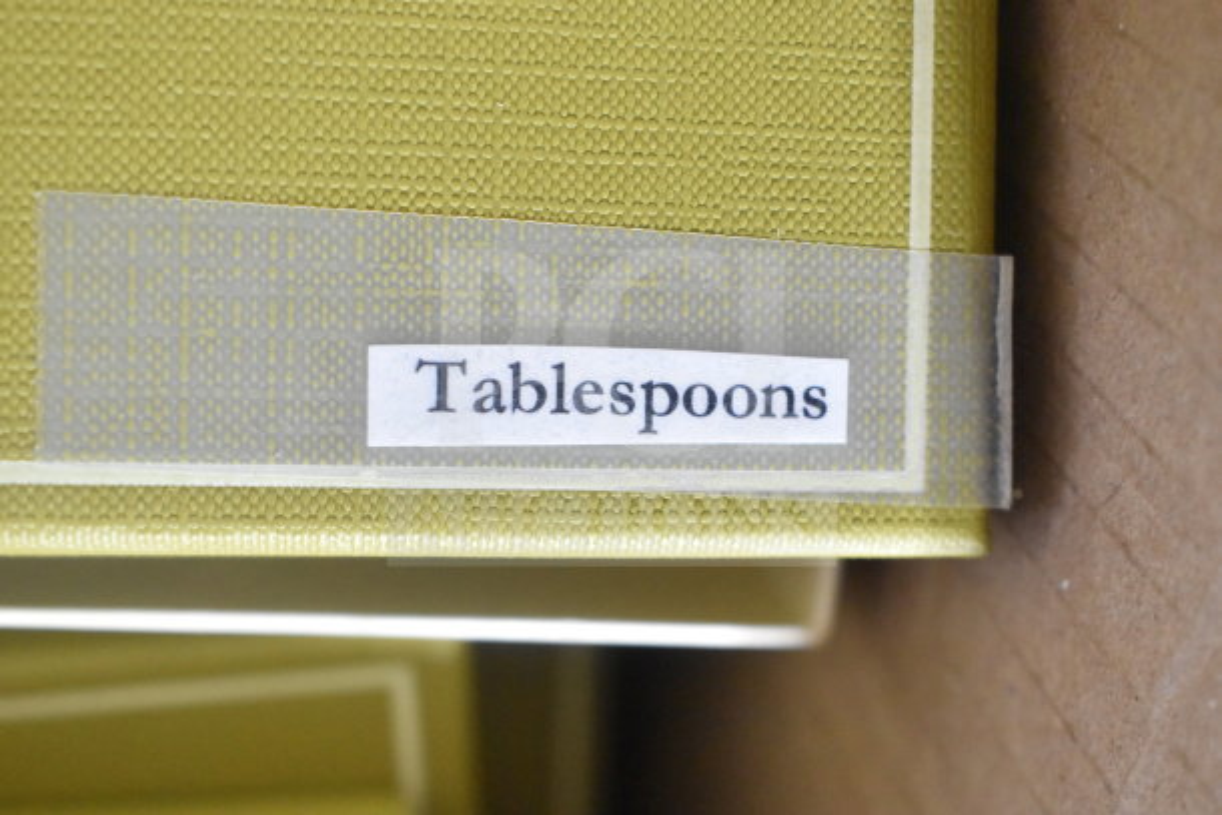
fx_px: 1731
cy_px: 408
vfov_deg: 26.5
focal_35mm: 51
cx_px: 611
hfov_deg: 38.9
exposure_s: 1/160
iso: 6400
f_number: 6.3
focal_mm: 34
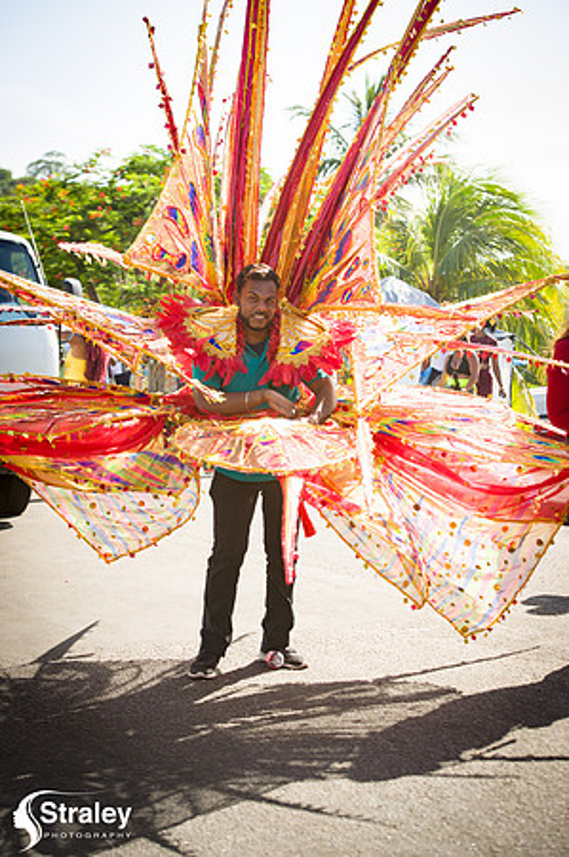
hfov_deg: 19.4
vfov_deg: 28.9
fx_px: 1663
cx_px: 284
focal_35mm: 70
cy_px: 428
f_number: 6.3
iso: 100
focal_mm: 70
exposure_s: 1/200
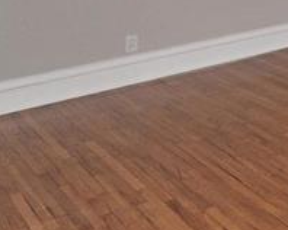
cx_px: 672
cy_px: -103
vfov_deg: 19.8
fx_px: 579
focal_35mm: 68
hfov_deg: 15.7
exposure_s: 1/125
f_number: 7.1
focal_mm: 14
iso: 250
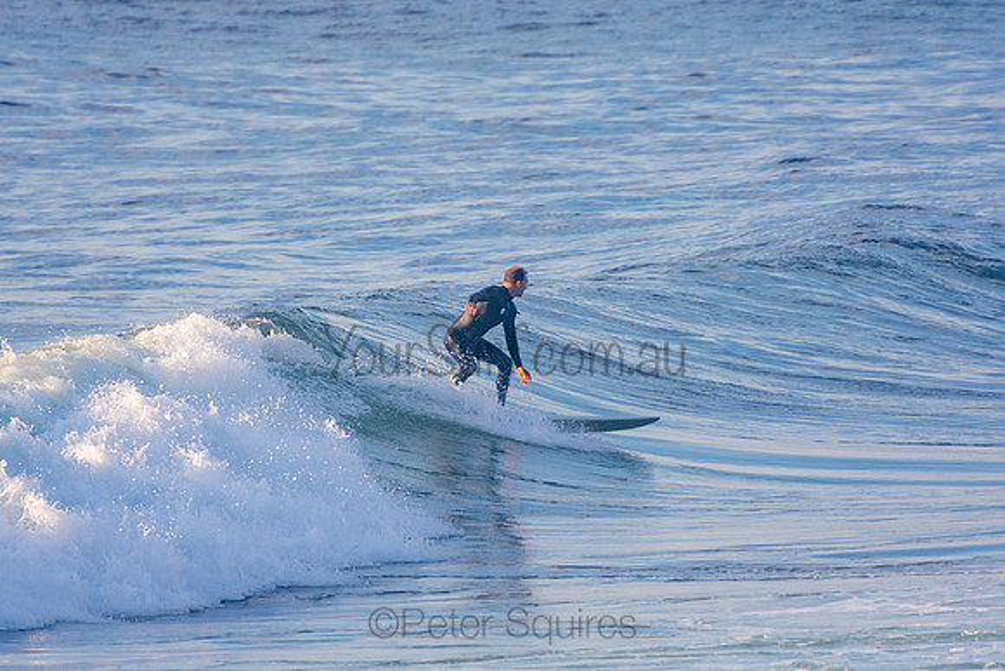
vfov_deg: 2.2
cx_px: 502
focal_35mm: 621
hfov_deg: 3.3
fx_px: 17349
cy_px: 336
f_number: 5.6
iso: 360
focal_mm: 400
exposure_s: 1/1250
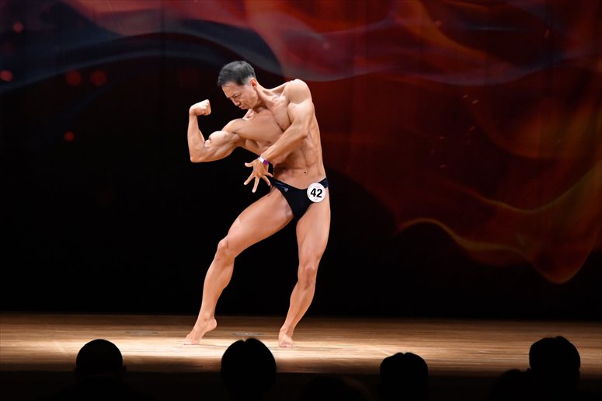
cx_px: 301
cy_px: 200
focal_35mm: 225
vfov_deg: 6.1
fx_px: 3761
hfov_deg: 9.2
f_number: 5.6
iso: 4000
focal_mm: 150
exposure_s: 1/400
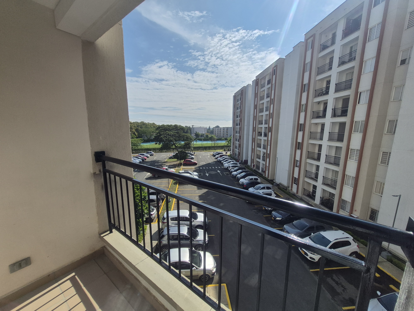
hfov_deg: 106.2
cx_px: 207
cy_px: 156
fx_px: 155
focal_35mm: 13
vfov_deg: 89.9
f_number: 2.2
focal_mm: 1.74
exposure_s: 1/3936
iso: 50
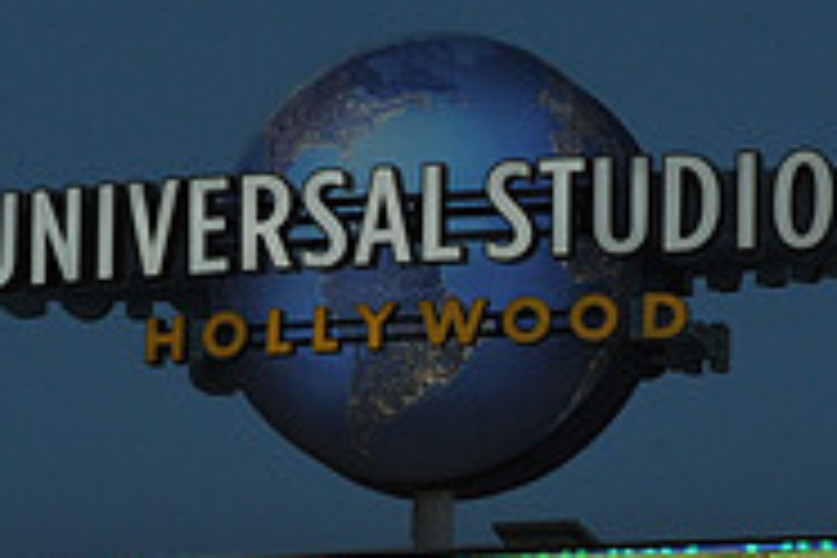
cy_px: 846
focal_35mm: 623
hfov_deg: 3.3
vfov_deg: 2.2
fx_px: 14484
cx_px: 346
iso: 1250
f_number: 10
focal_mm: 200
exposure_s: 1/400
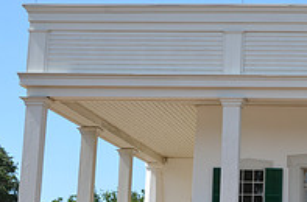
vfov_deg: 12.8
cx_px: 369
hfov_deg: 18.3
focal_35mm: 106
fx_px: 901
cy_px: 121
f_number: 8
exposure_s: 1/250
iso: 110
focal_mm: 24
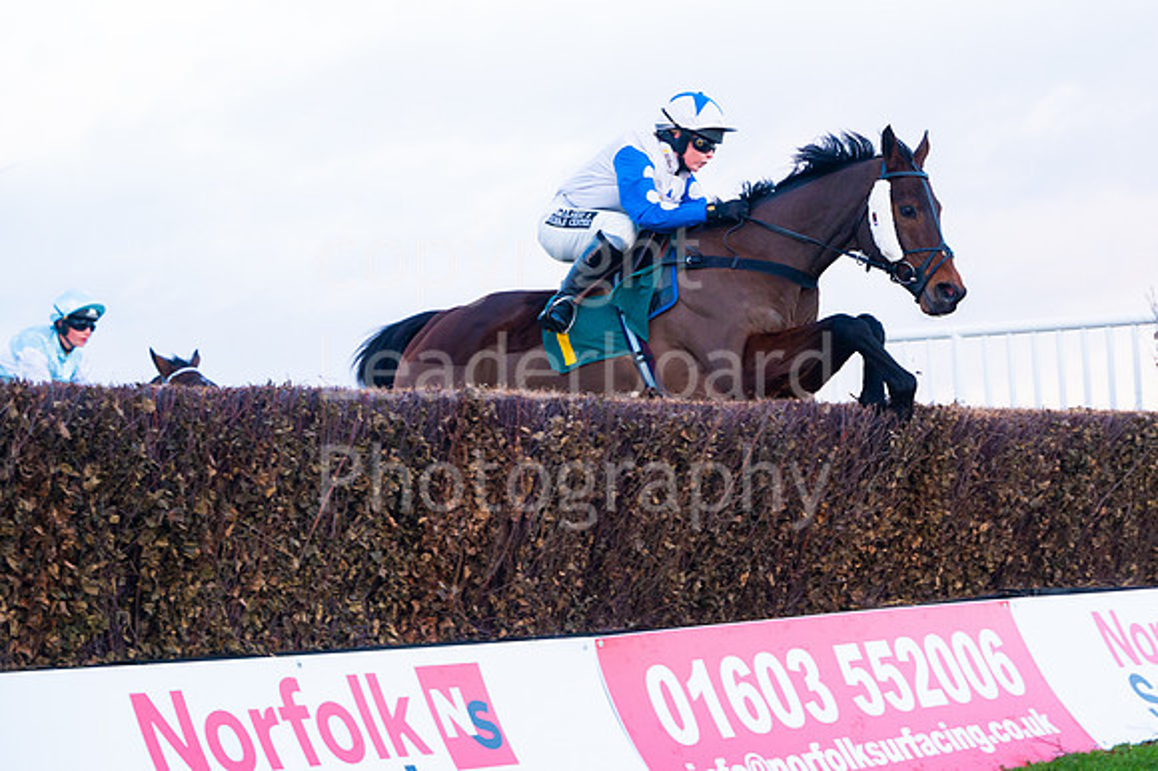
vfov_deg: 12.0
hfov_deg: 18.0
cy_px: 342
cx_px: 716
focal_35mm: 114
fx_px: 3656
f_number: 3.5
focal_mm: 92
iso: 1250
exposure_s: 1/1000
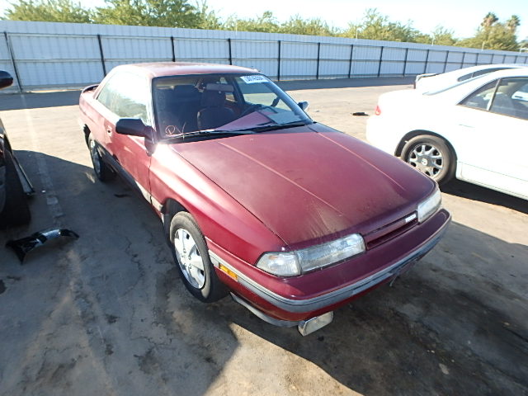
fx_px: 320
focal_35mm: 21
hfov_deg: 79.0
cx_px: 264
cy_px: 198
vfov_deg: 63.4
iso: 125
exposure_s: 1/250
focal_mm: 3.7
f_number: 3.5
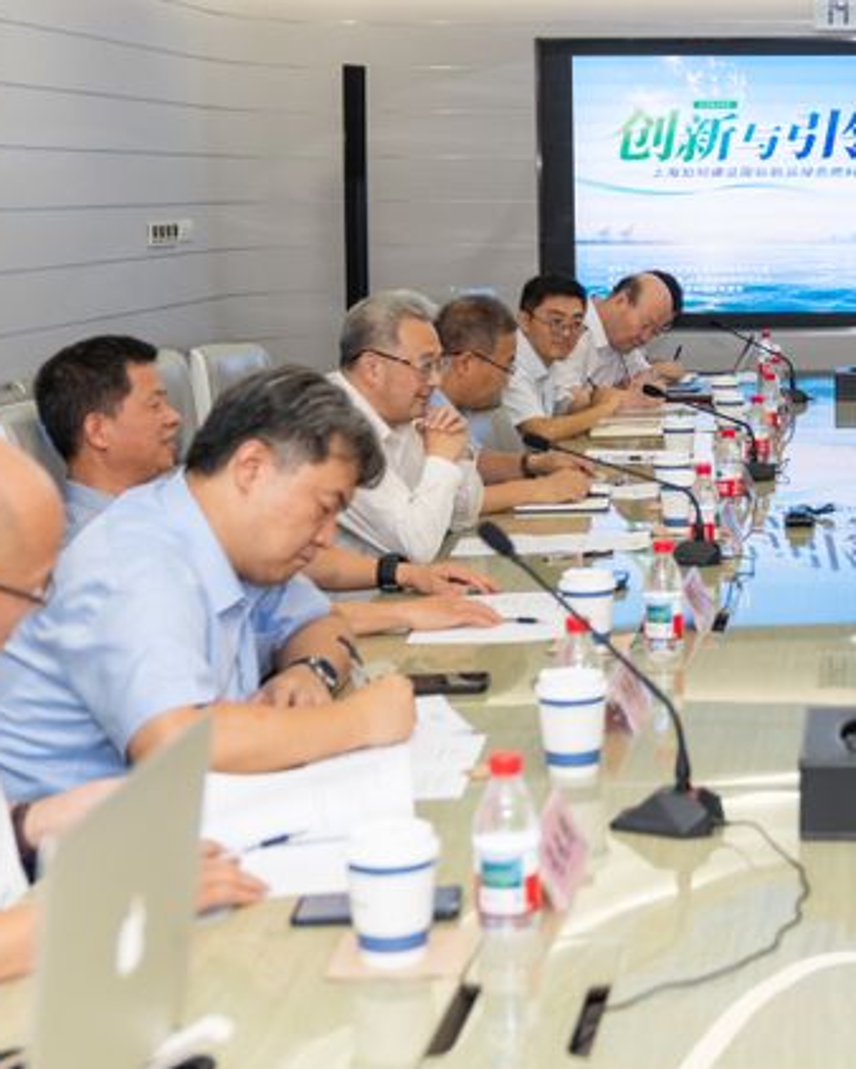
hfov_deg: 21.8
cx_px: 837
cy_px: 470
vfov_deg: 27.9
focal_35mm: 68
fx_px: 2152
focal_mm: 36
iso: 1000
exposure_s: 1/400
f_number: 2.8
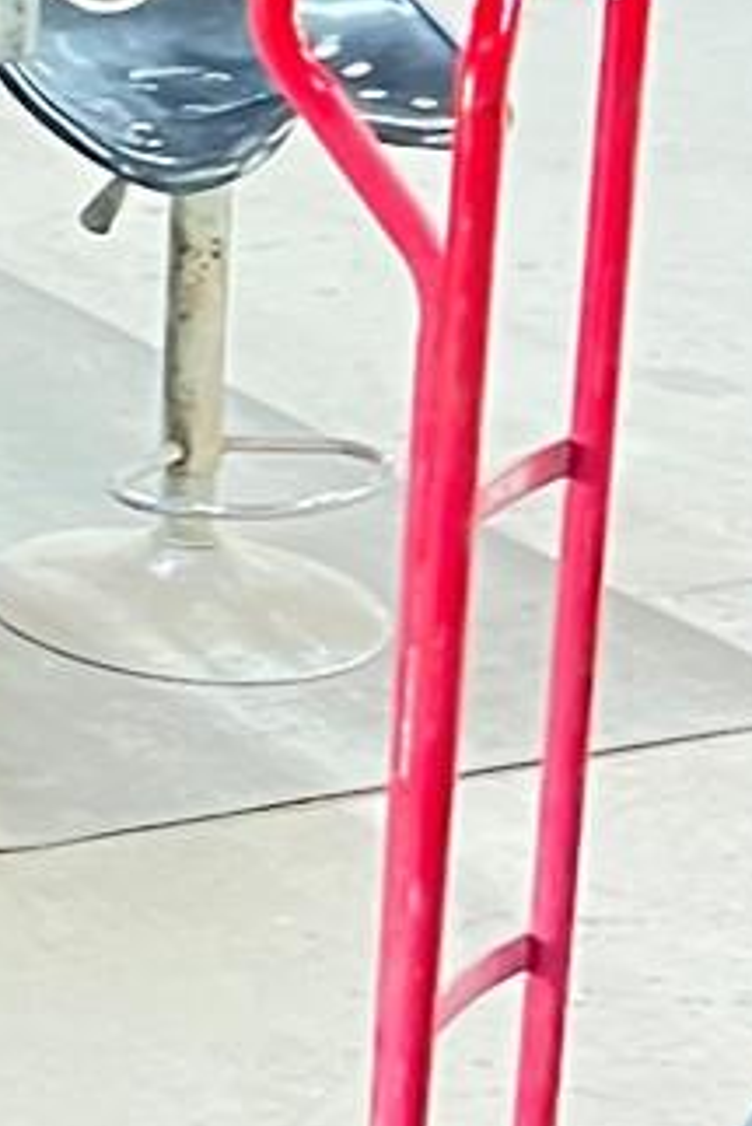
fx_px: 5383
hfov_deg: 7.1
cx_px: -1549
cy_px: -553
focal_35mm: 172
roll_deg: +1.2
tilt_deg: -11.6
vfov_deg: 11.5
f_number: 1.5
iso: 400
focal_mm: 5.7
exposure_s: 1/60
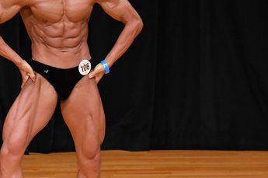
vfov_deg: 2.1
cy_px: 86
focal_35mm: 641
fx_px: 4765
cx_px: 34
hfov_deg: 3.2
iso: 3200
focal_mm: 190
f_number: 5.6
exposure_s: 1/400
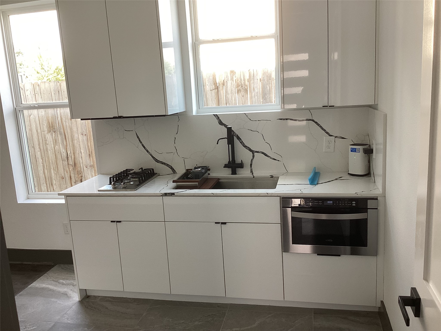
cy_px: 166
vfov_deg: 45.4
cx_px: 220
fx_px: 395
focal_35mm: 31
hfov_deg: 58.4
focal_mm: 3.3
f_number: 2.4
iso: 50
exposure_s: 1/60
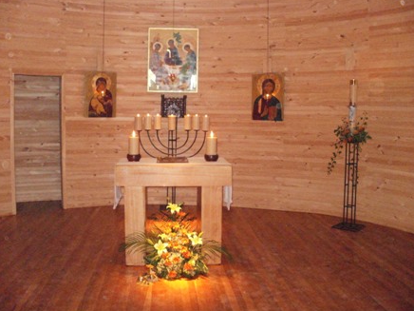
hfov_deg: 50.1
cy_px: 155
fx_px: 443
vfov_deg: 38.7
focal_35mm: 37
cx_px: 210
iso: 800
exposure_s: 1/30
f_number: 3.5
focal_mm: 6.3
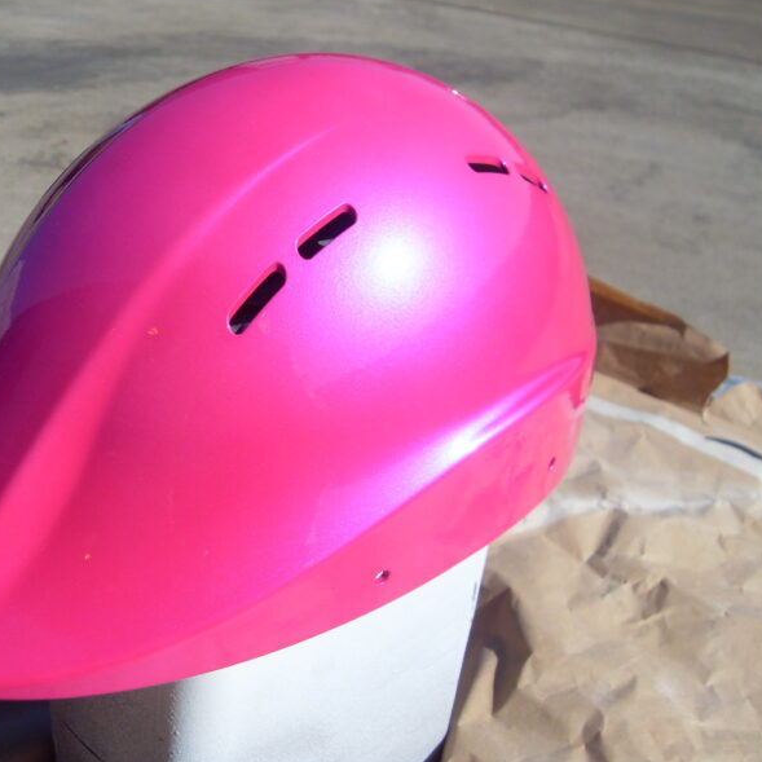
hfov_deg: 39.6
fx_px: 1046
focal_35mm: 42
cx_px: 257
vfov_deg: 40.0
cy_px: 375
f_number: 7
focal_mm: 6.3
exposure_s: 1/350
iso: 80
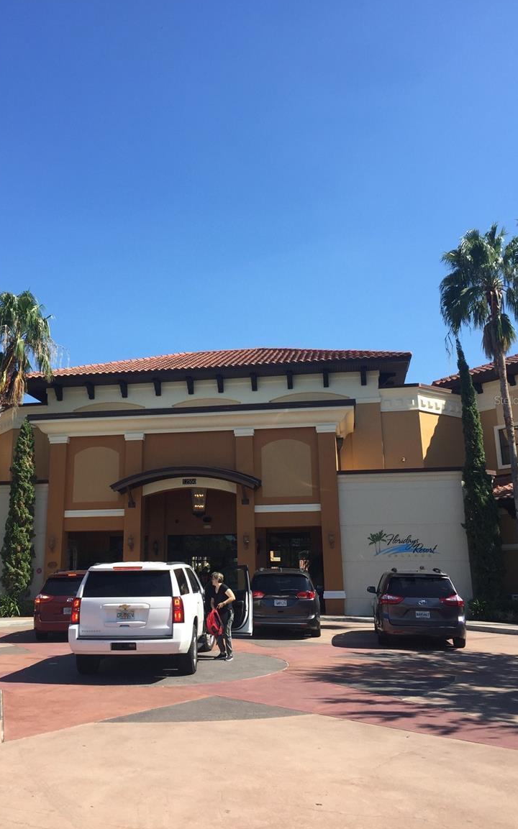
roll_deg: +1.1
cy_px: 400
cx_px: 222
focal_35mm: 32
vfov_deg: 59.7
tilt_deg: +14.9
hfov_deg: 39.3
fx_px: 723
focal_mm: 4.15
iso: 32
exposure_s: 1/1099
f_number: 2.2
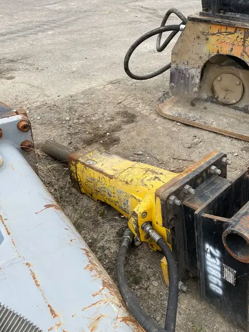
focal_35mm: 34
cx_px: 150
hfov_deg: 41.6
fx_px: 326
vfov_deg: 53.9
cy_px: 156
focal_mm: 4.2
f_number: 1.6
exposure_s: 1/1082
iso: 32
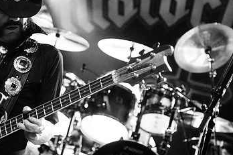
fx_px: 1131
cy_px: 79
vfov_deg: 7.8
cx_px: 47
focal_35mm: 175
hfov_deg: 11.7
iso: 1000
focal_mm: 70
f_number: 2.8
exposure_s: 1/60
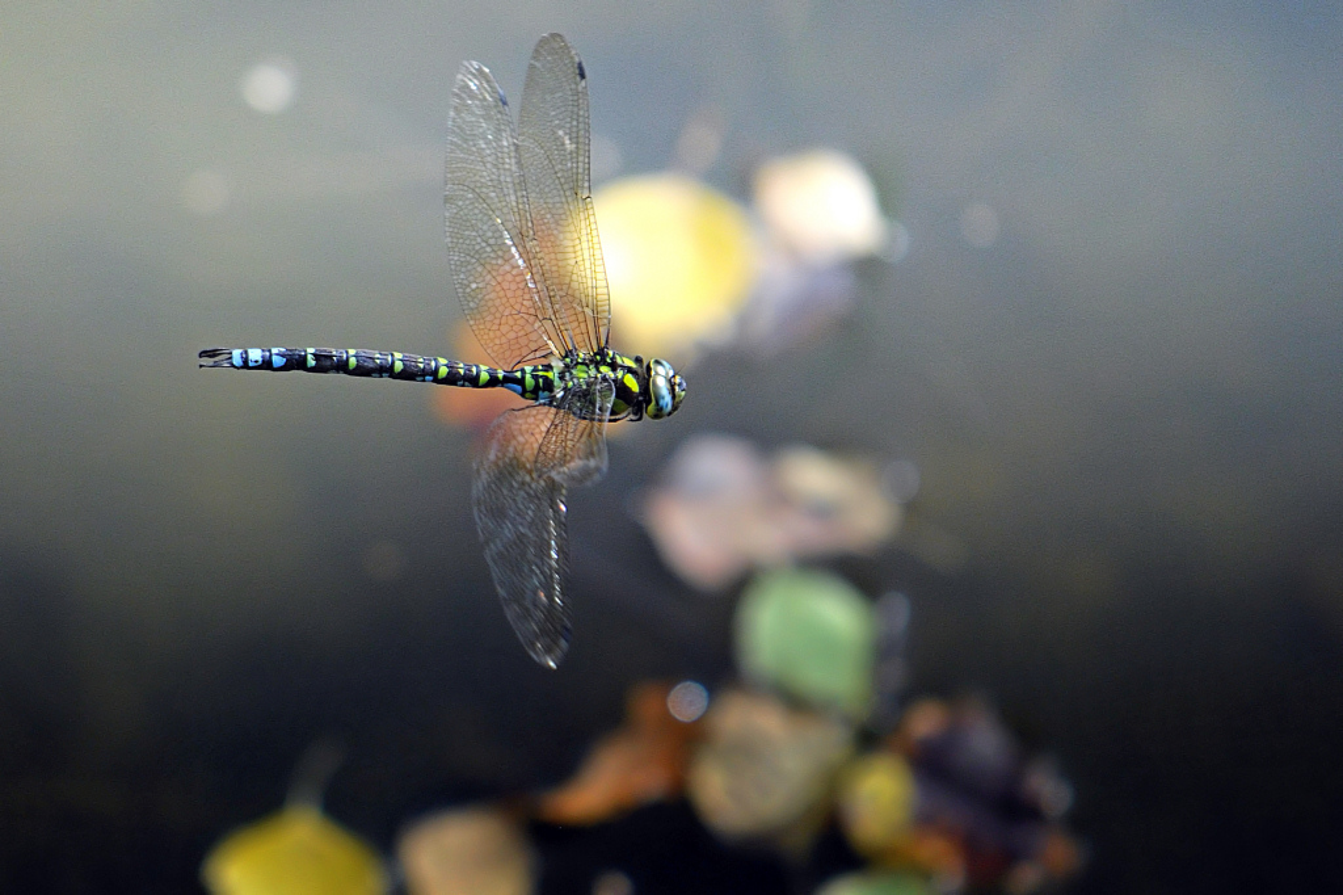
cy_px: 448
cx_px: 672
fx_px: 4755
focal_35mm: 128
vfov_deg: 10.7
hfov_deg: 16.1
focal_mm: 85
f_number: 4
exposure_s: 1/1600
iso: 400
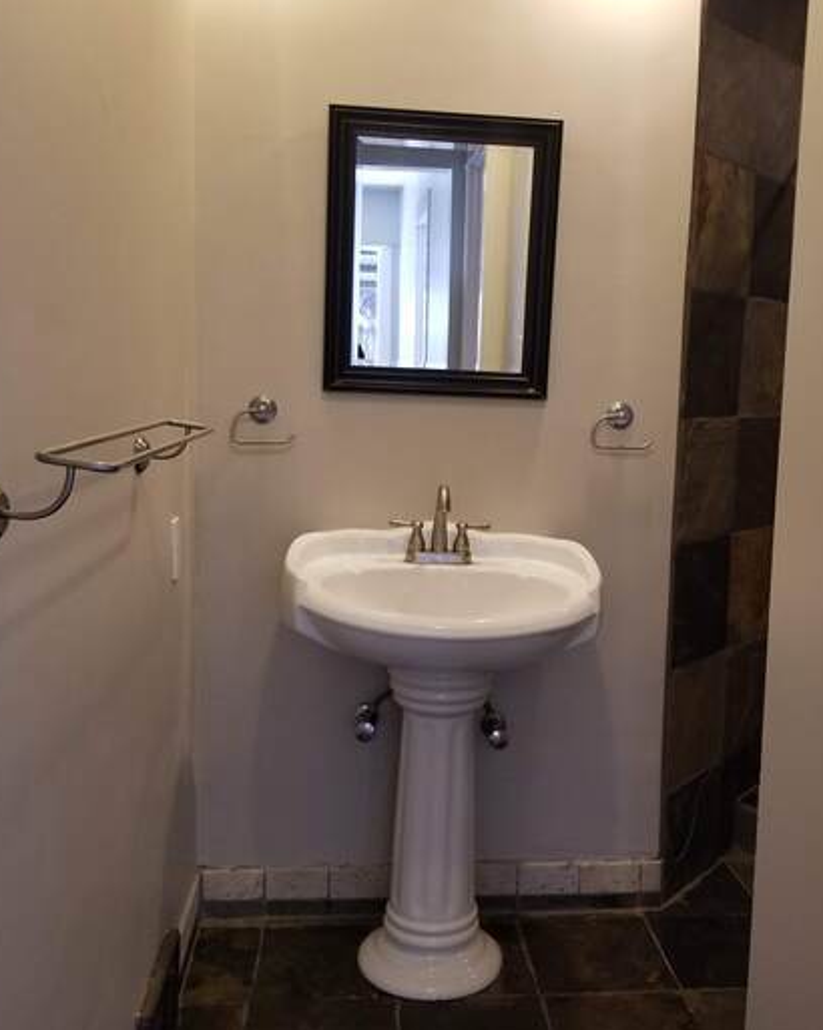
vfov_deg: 54.2
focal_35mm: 33
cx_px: 440
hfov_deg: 44.5
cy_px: 491
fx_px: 1005
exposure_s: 1/60
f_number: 1.7
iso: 160
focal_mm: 4.3
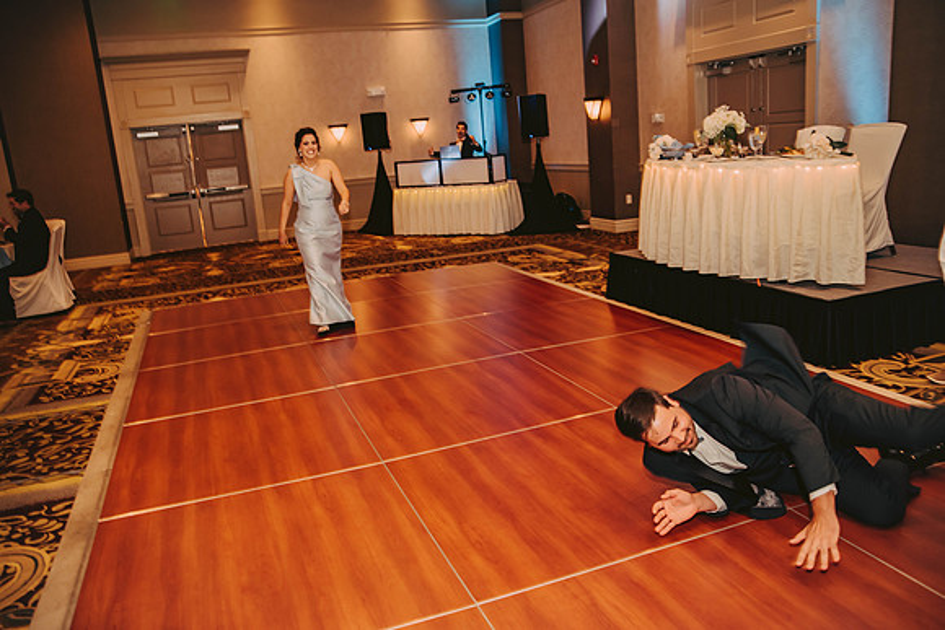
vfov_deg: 46.4
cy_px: 315
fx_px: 735
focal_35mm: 28
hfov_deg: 65.5
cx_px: 472
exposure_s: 1/60
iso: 500
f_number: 2.8
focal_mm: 28
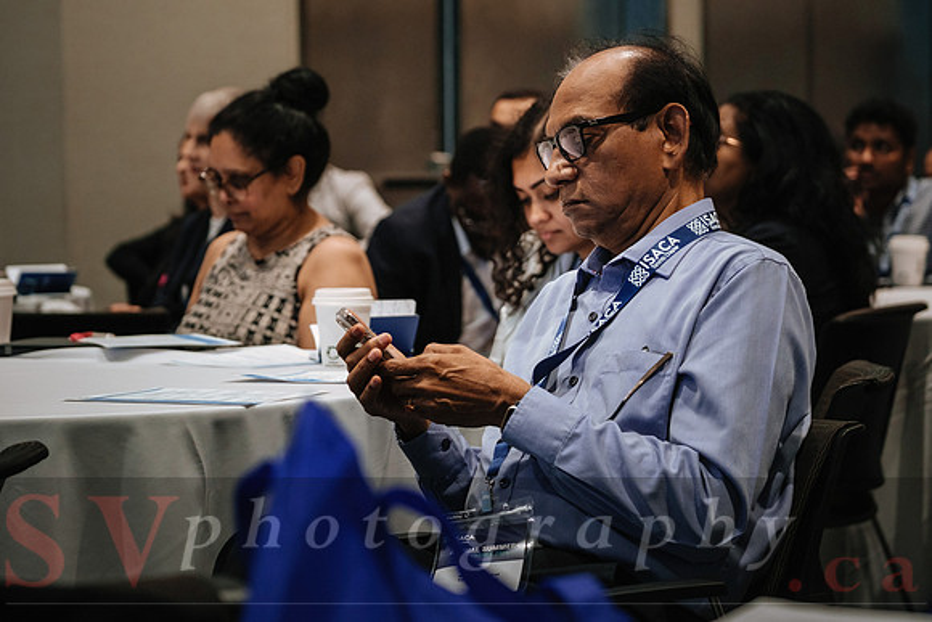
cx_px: 462
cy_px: 248
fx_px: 2866
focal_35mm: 111
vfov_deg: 12.4
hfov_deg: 18.5
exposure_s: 1/60
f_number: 2.8
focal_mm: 61
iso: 800
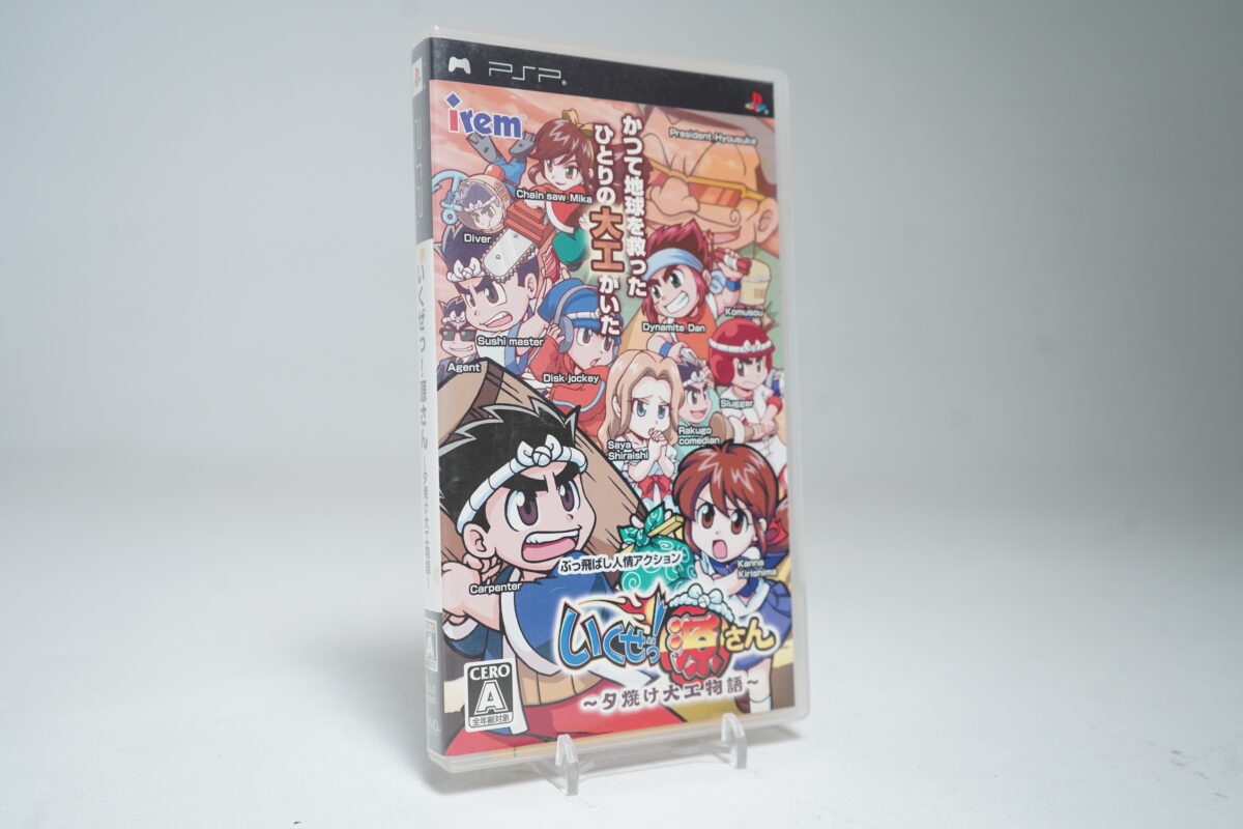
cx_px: 622
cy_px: 414
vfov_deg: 38.9
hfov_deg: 55.8
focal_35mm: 34
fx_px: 1174
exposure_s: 1/40
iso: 1000
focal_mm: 34
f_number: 5
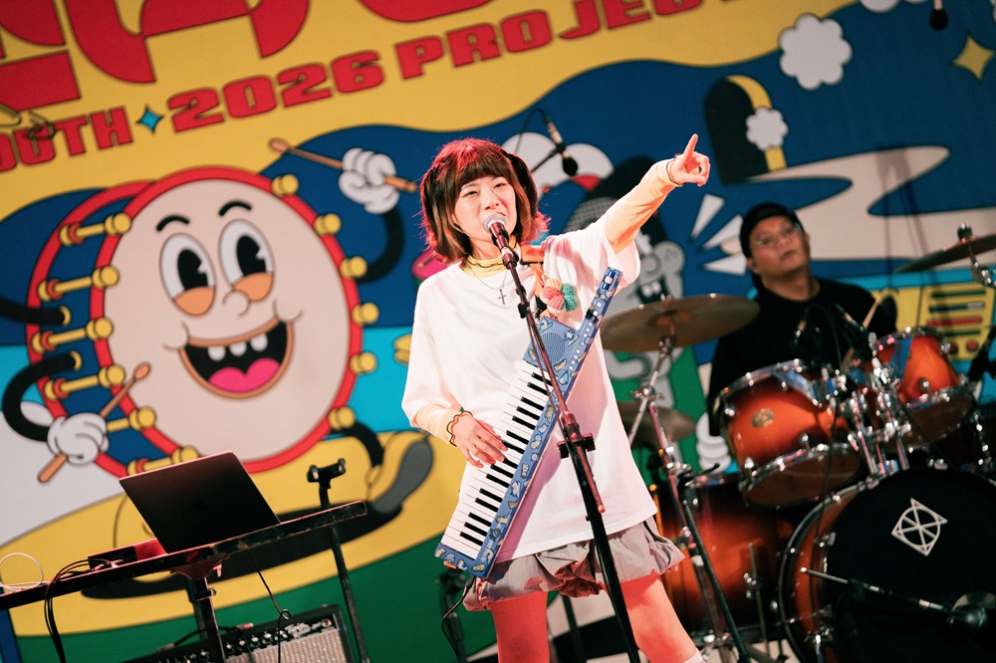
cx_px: 498
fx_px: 5282
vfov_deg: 7.2
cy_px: 332
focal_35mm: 191
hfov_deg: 10.8
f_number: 2.8
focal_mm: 191
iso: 1250
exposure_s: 1/320
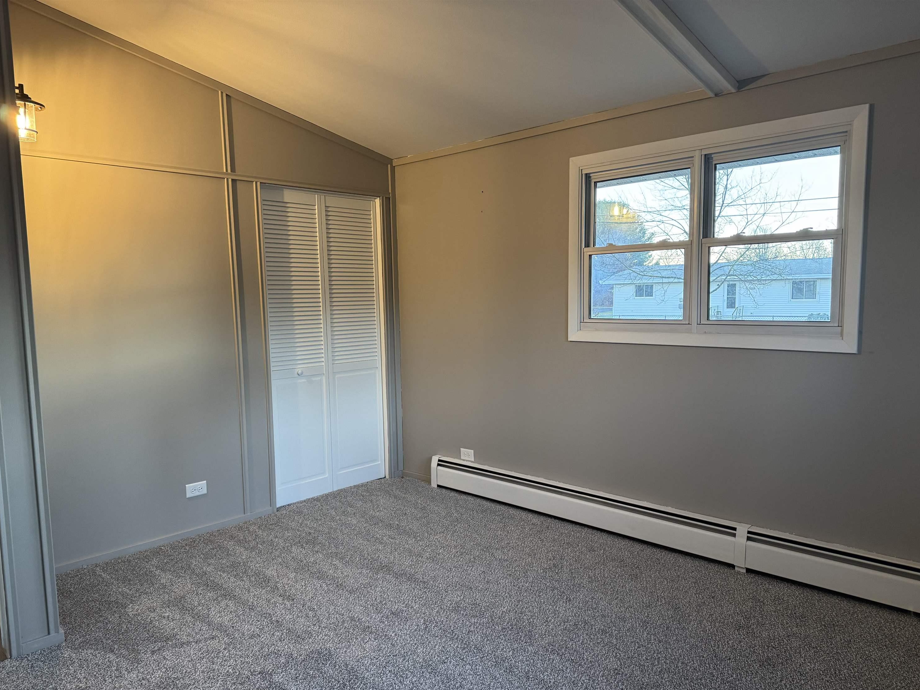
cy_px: 359
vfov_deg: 54.9
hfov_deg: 69.4
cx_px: 463
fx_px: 664
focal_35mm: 25
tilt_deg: -6.8
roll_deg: +0.8
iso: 400
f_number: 1.78
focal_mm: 6.76
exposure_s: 1/60
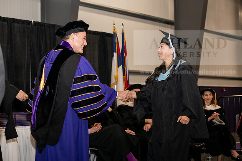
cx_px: 121
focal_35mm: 75
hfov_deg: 27.0
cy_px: 80
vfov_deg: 18.2
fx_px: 504
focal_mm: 75
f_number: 5.6
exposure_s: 1/200
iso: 1600
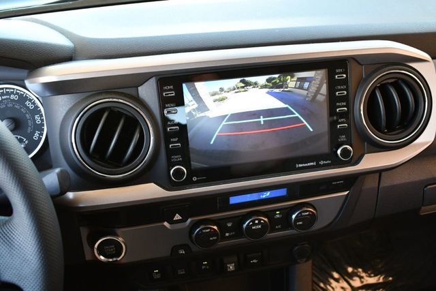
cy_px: 146
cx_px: 218
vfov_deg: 36.9
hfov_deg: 53.1
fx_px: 436
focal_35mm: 36
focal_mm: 18
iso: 900
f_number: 3.5
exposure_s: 1/125
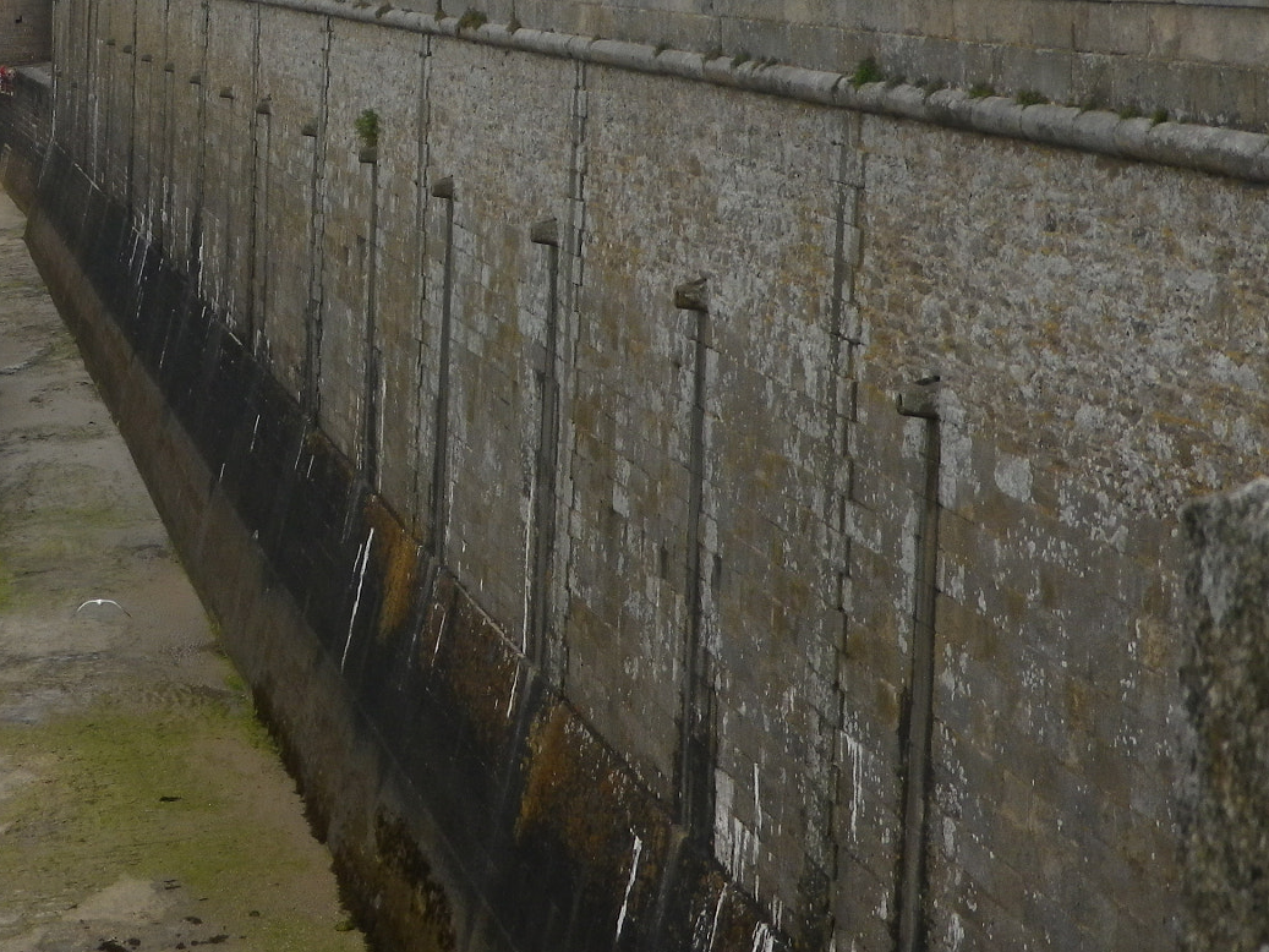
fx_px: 2823
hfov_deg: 25.0
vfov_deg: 18.8
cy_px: 98
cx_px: 317
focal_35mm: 77
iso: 100
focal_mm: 7
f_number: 4
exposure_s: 1/640
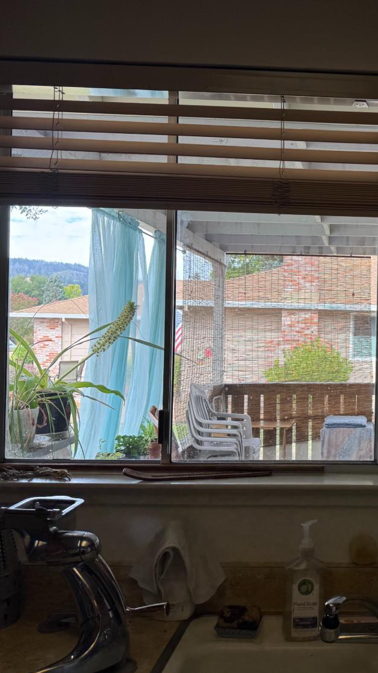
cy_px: 337
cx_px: 385
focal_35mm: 35
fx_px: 624
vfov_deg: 56.6
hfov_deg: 31.0
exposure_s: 1/383
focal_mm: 6.76
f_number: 1.78
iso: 80
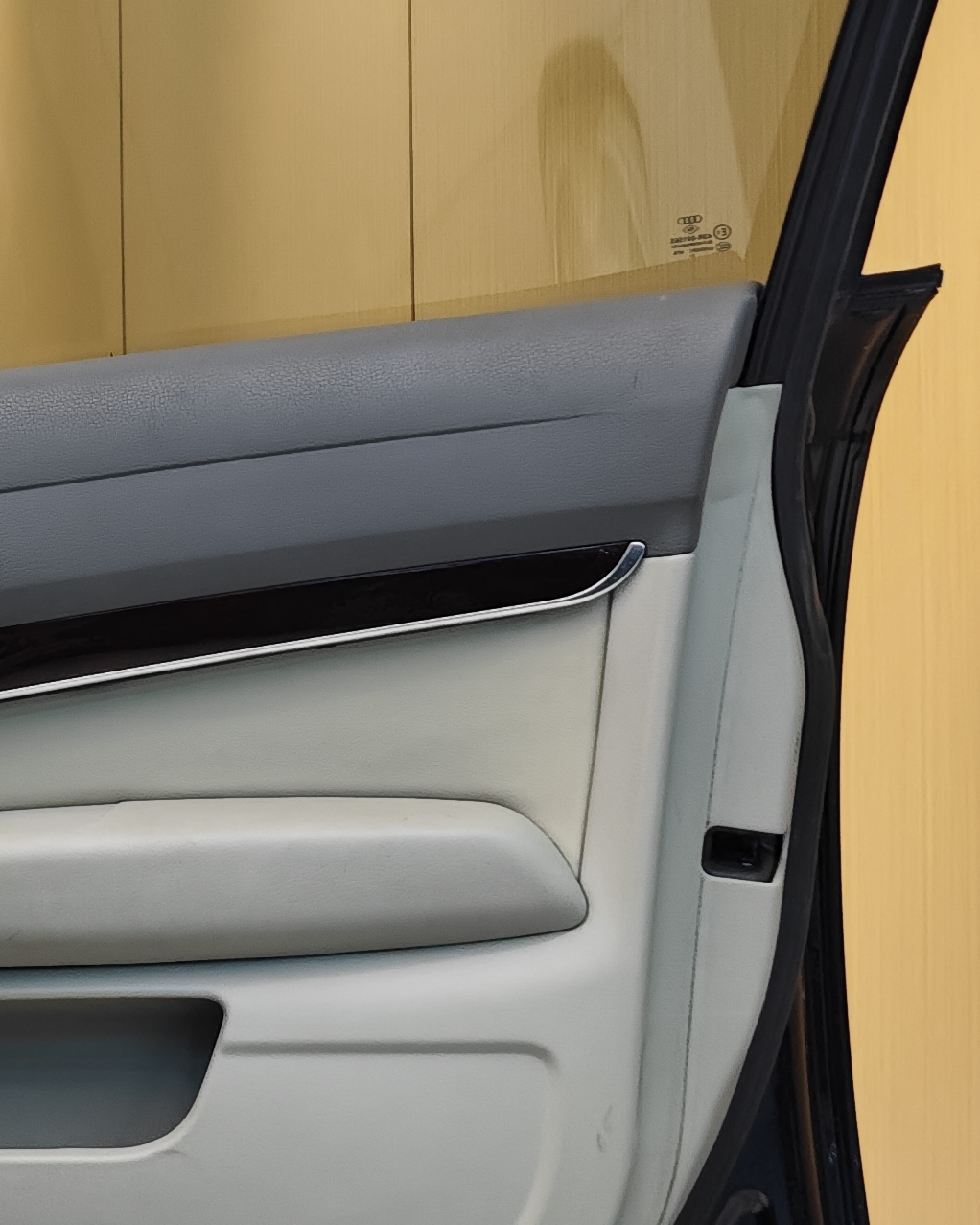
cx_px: -526
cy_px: 481
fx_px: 2610
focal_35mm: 72
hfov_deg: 18.6
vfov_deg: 26.3
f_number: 1.9
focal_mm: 8.7
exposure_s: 1/74.2
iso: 400
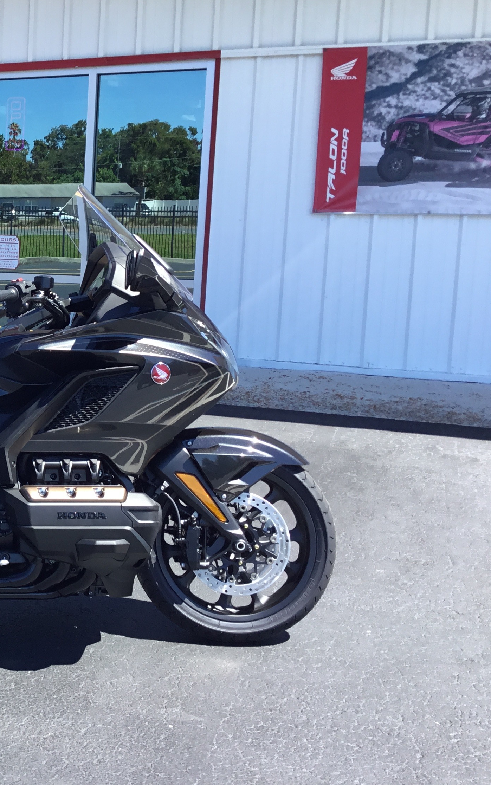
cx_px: -61
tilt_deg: -7.3
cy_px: 365
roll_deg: -1.2
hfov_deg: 24.9
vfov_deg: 41.8
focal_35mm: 48
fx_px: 1027
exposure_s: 1/294
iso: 25
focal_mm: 3.3
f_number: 2.4
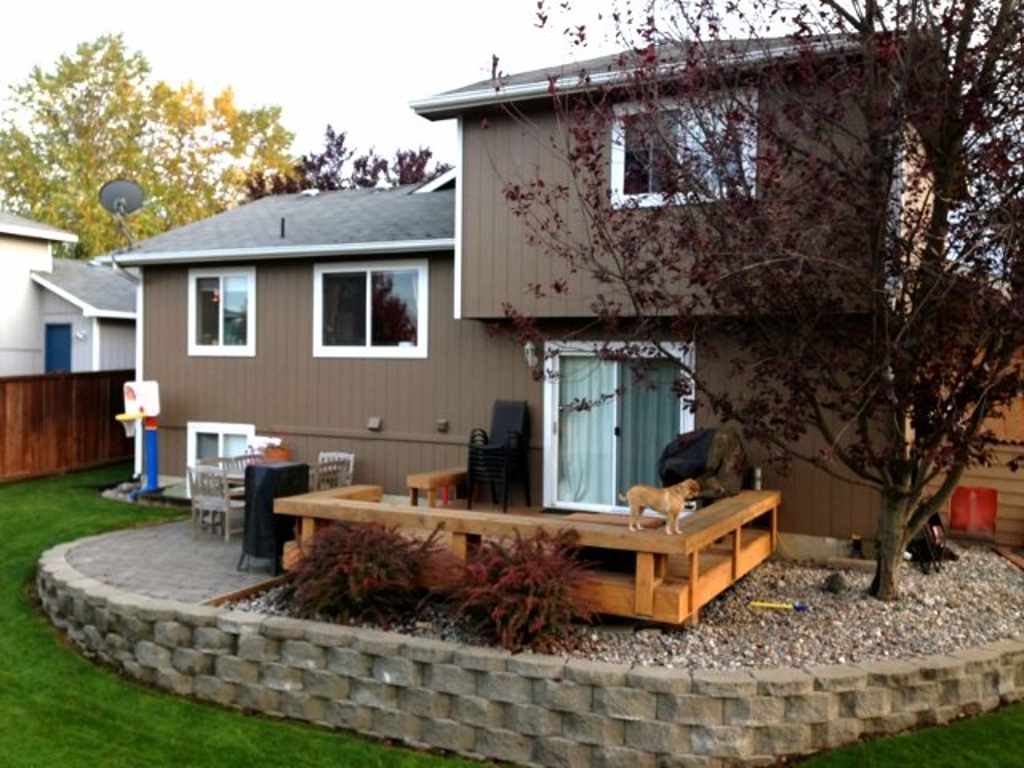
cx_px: 512
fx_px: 976
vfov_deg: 42.9
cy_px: 384
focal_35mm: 33
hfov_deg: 55.4
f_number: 2.4
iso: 50
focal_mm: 4.12
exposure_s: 1/24
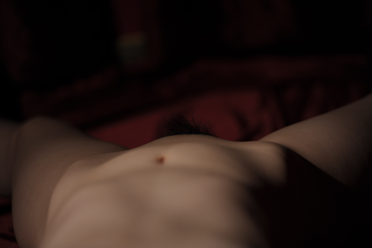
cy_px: 124
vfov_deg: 6.9
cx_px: 186
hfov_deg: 10.3
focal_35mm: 200
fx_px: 2065
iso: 400
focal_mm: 200
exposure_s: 1/160
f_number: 2.8
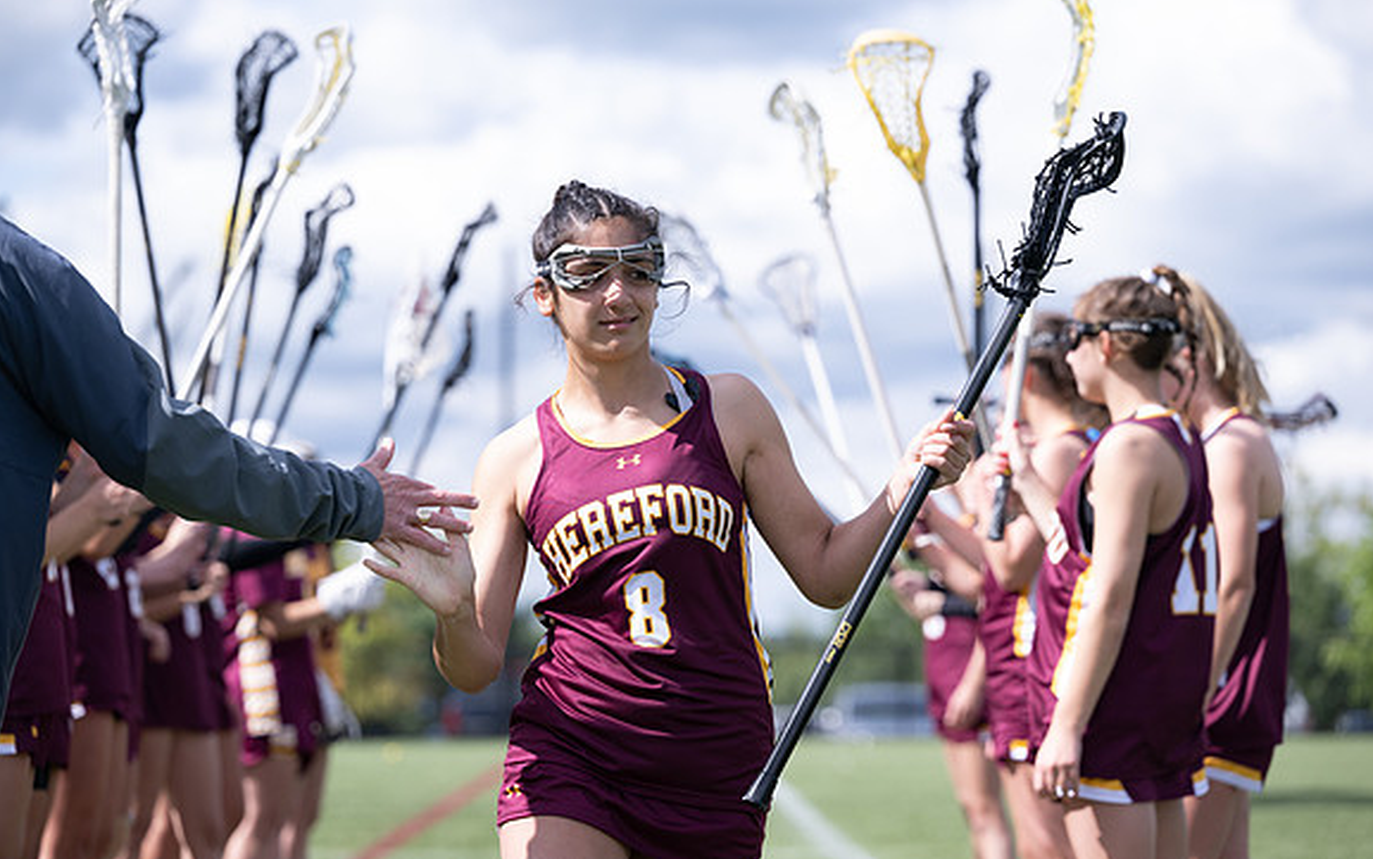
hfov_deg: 17.0
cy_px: 403
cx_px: 685
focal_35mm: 123
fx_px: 4604
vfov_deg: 10.7
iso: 280
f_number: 3.5
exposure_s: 1/2000
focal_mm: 120
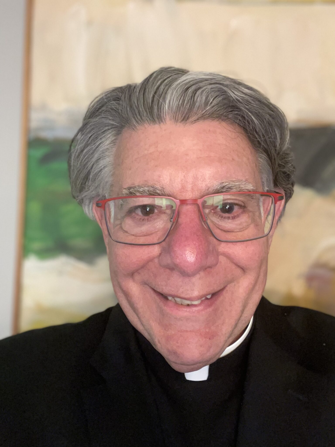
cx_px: 168
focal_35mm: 30
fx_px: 387
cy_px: 224
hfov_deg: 46.8
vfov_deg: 60.0
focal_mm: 2.71
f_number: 2.2
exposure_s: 1/40
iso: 250
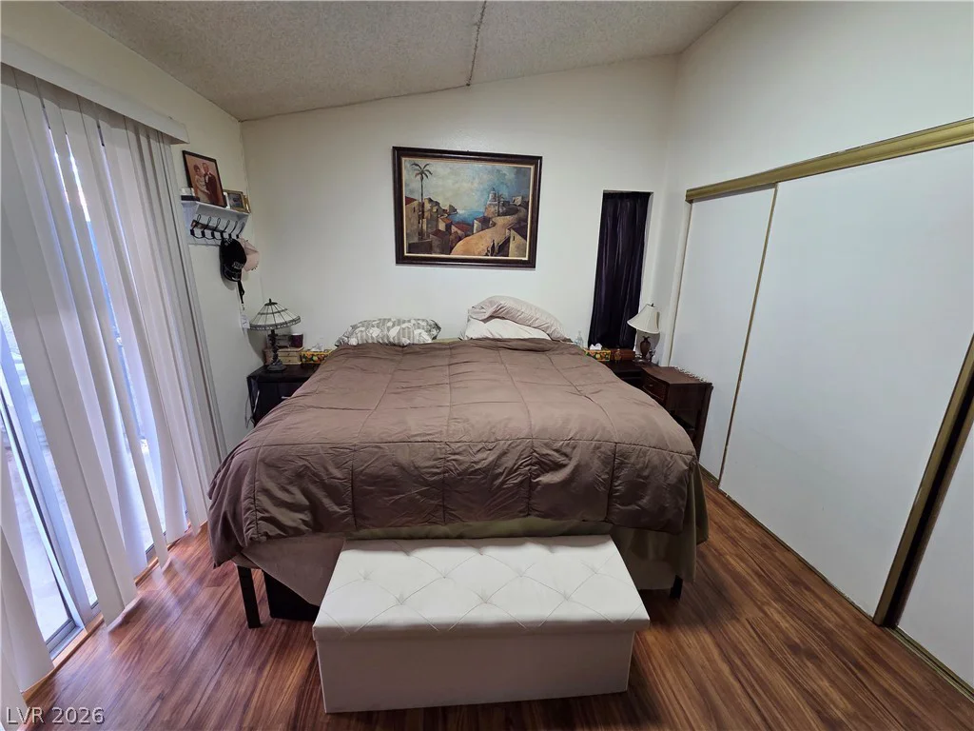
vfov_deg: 89.9
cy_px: 366
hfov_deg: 106.2
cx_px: 487
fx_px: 366
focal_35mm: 13
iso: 200
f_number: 2.2
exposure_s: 1/60
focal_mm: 2.2
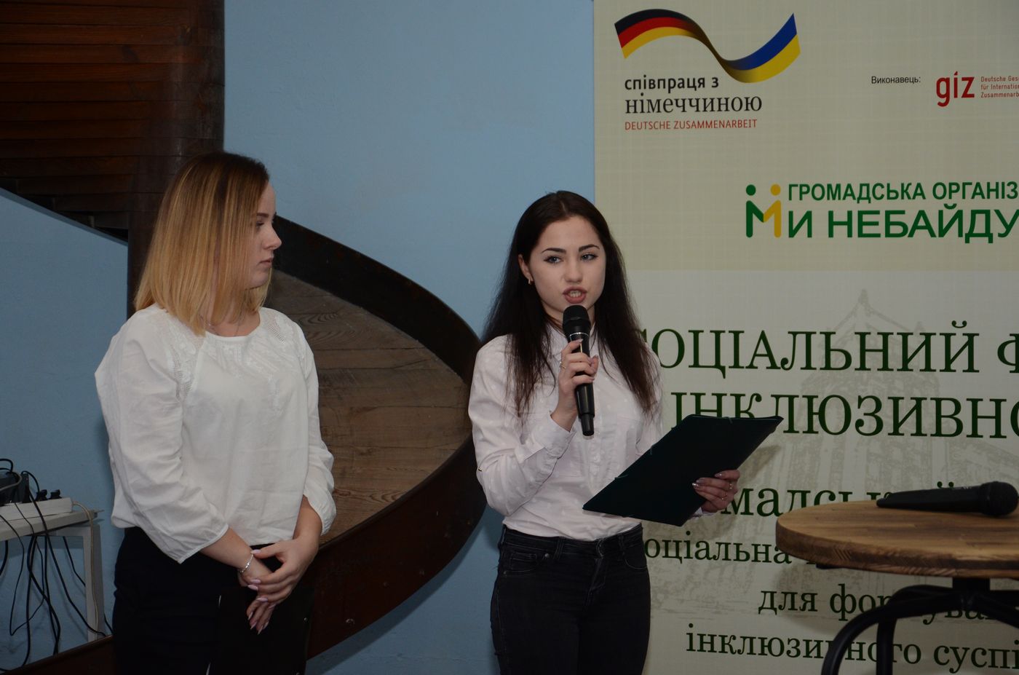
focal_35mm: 87
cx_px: 510
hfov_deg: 23.4
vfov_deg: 15.6
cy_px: 338
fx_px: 2457
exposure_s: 1/160
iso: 800
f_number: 5.6
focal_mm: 58
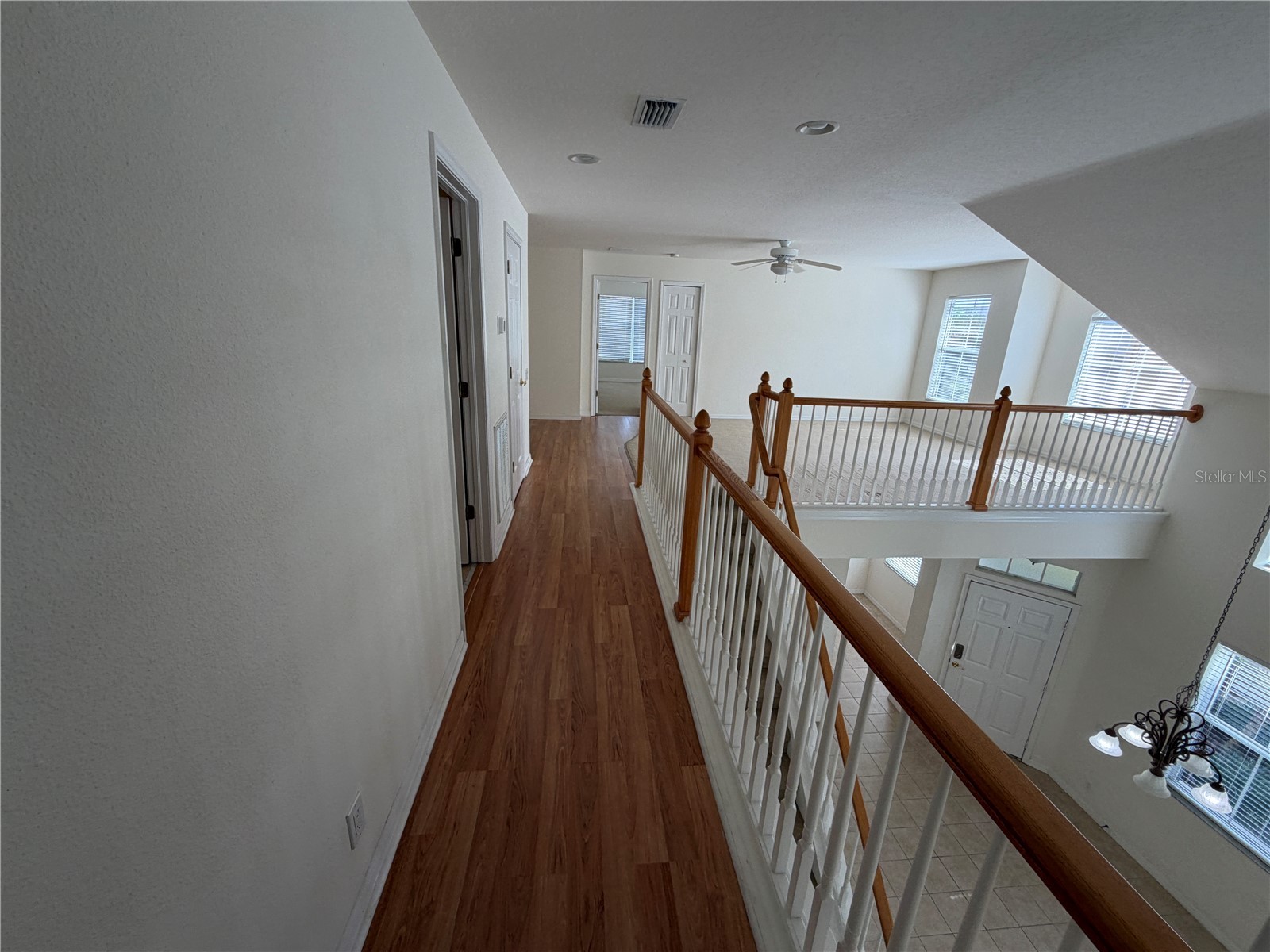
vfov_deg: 85.7
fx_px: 514
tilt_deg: -14.7
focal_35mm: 14
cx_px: 635
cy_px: 476
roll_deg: -2.4
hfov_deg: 102.1
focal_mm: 2.22
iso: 50
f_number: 2.2
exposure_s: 1/121
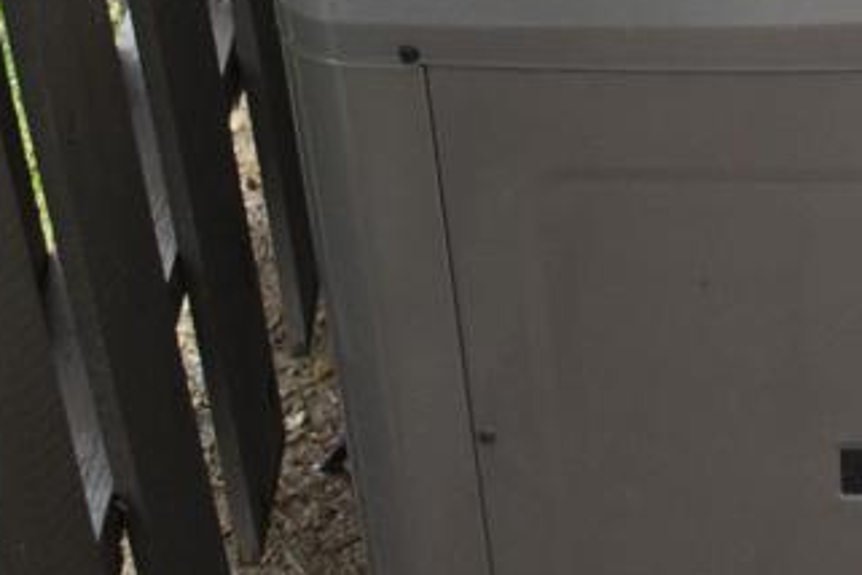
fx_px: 2753
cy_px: -283
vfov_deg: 11.4
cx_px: 862
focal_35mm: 115
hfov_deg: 17.4
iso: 450
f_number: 4
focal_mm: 24
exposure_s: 1/60
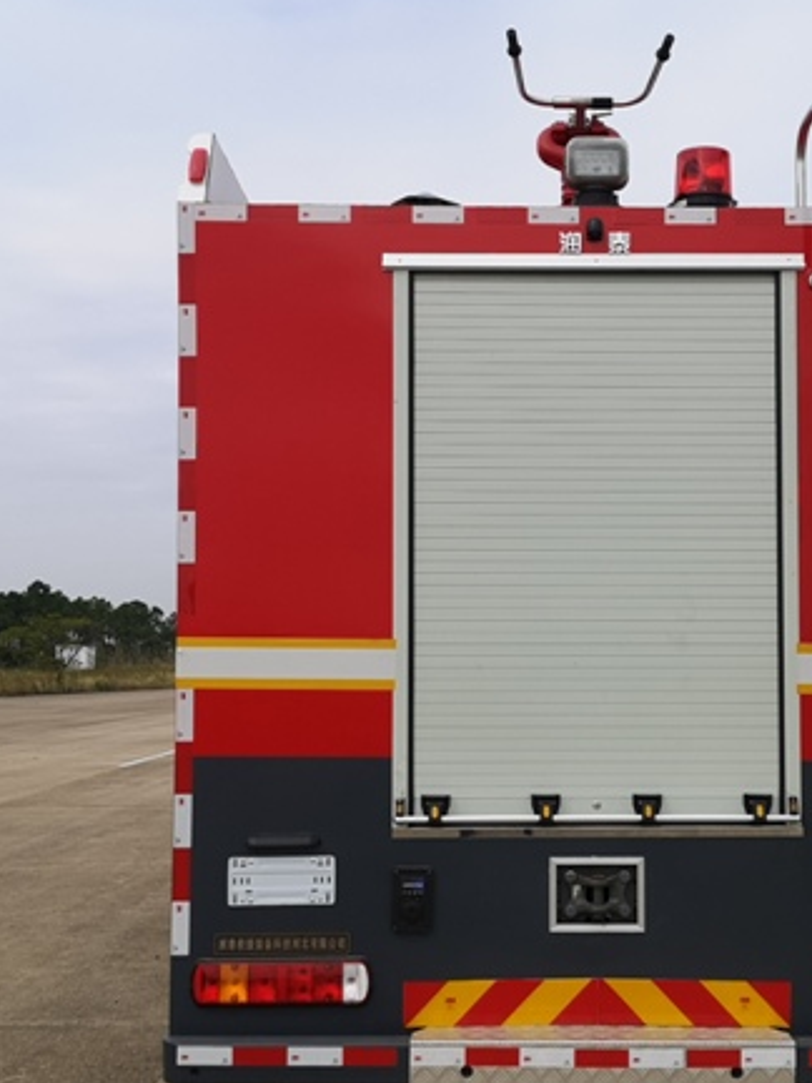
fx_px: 1564
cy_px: 574
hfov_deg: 28.9
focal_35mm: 50
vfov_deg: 38.2
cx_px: 534
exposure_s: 1/2342
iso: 50
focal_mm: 5.58
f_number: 1.8
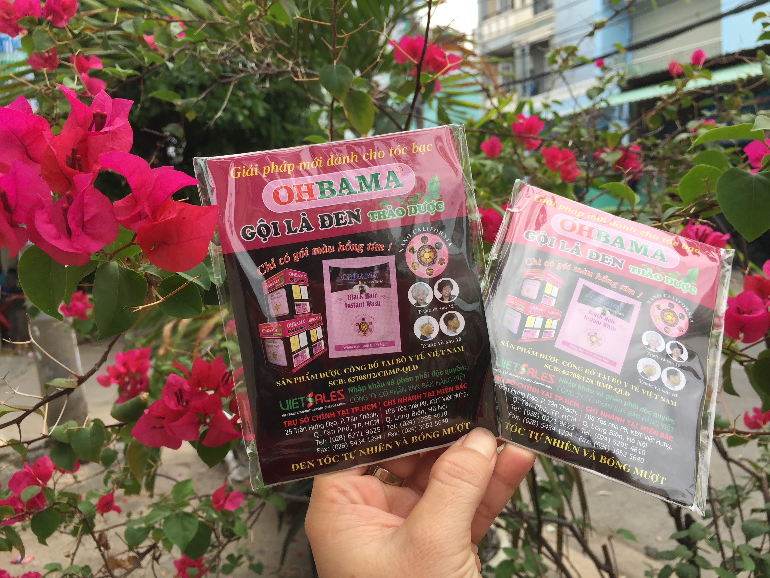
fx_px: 645
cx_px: 385
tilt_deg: -3.1
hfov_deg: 61.7
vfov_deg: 48.2
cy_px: 289
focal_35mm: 29
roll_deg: +1.7
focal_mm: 4.15
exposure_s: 1/430
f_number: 2.2
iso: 32
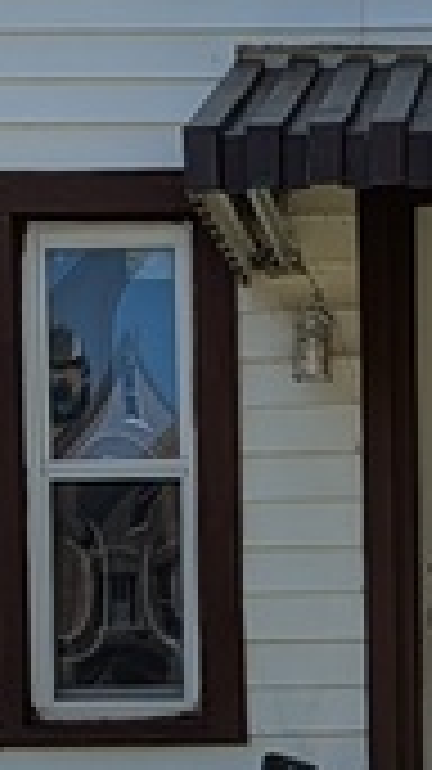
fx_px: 3365
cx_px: 515
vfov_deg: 12.8
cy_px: 842
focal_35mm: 165
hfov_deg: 7.3
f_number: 1.68
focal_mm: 6.9
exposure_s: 1/2252
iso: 19
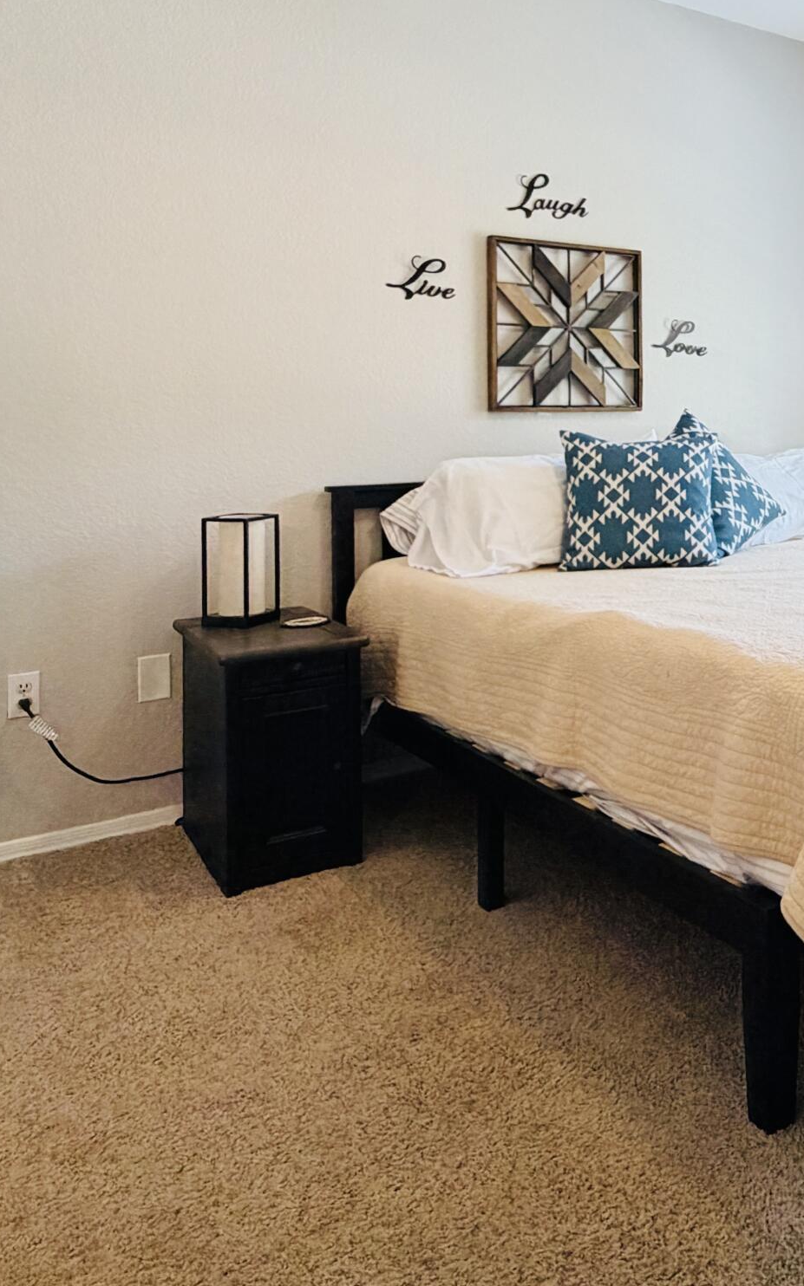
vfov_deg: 61.0
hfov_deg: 38.4
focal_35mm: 30
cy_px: 403
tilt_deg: +0.8
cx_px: 752
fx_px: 1052
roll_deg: -0.5
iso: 160
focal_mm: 2.22
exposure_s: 1/60
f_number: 2.2
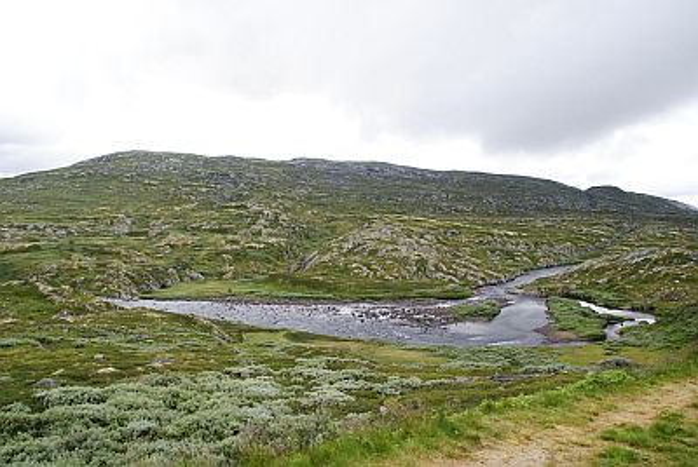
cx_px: 349
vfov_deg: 48.1
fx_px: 524
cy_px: 234
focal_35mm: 27
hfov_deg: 67.3
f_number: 9
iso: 200
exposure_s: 1/100
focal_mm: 18
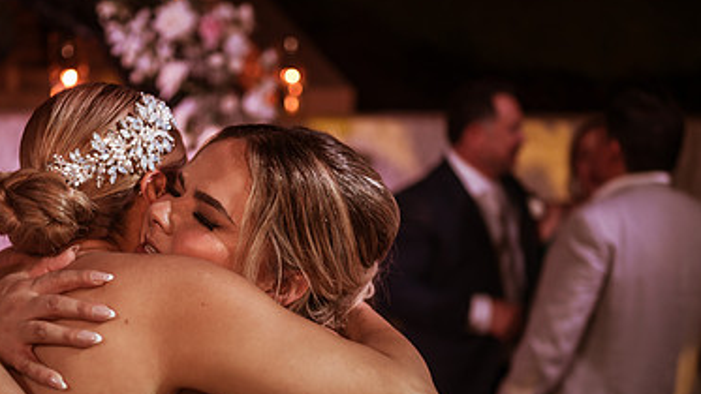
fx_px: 1060
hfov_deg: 36.5
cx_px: 276
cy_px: 319
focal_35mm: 57
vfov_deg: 20.8
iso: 1000
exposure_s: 1/100
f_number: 1.8
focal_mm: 35
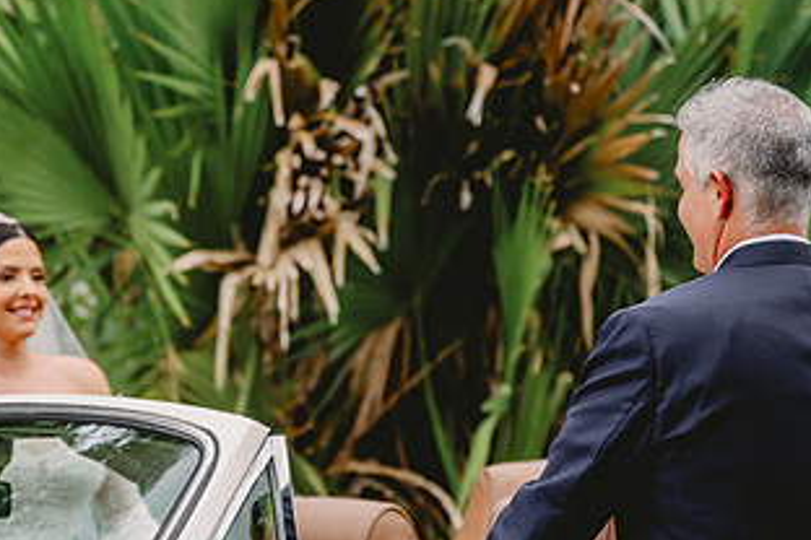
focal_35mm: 130
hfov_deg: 15.7
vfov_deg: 10.5
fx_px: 2928
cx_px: 281
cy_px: 424
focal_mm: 70
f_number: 2.8
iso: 400
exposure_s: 1/500
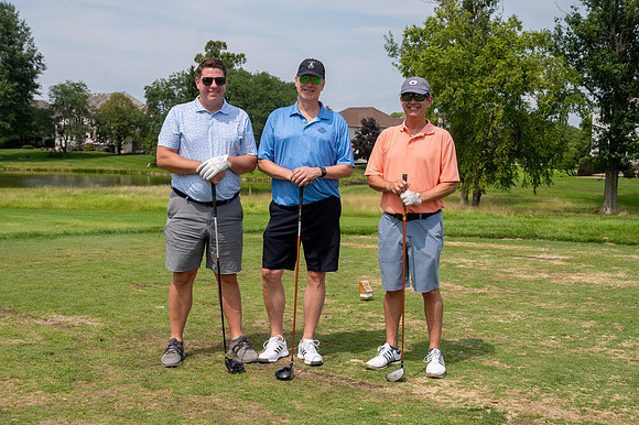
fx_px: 812
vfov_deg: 29.4
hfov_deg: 42.9
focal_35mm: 46
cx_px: 340
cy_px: 209
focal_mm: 42
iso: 250
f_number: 6.3
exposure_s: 1/1250
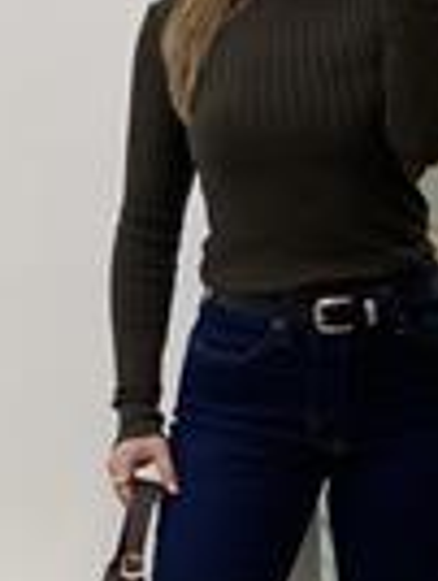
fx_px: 2691
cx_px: 312
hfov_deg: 9.3
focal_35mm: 160
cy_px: 466
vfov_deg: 12.3
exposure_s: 1/100
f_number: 2
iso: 80
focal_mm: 6
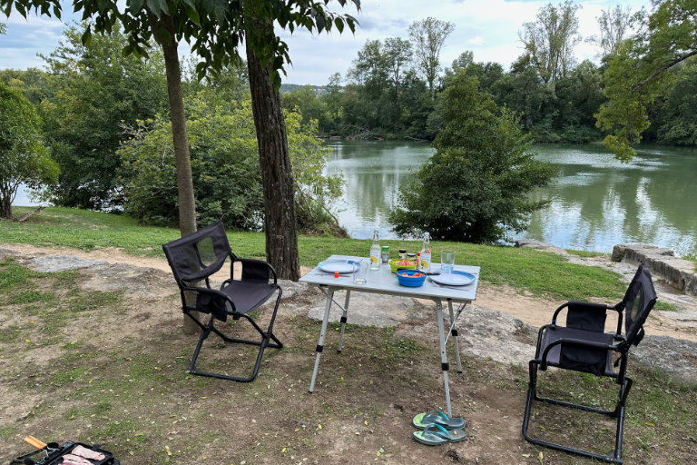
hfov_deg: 69.4
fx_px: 503
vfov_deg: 49.4
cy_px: 267
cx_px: 351
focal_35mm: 26
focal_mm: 6.9
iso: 80
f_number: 1.8
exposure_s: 1/816
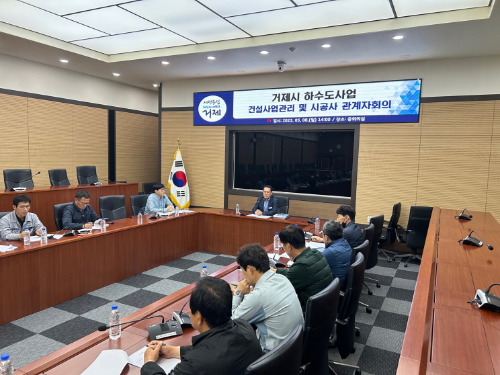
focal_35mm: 26
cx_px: 250
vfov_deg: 53.1
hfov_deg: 67.3
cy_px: 188
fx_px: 376
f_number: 1.5
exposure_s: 1/120
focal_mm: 5.7
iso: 125
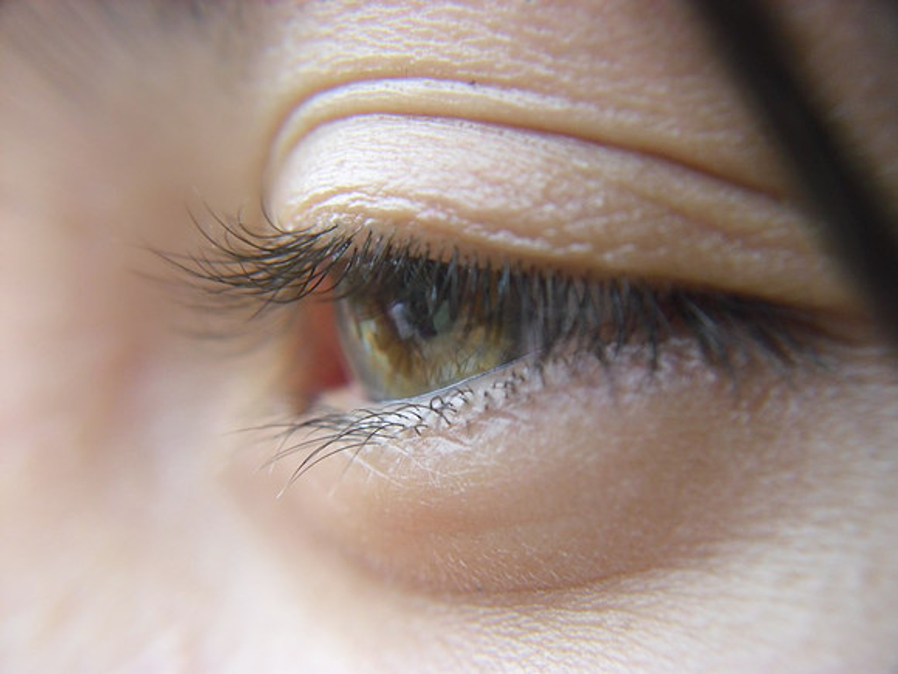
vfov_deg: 39.7
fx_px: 934
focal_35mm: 36
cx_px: 449
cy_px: 337
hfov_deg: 51.4
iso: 100
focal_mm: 6.3
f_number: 3.1
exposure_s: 1/100
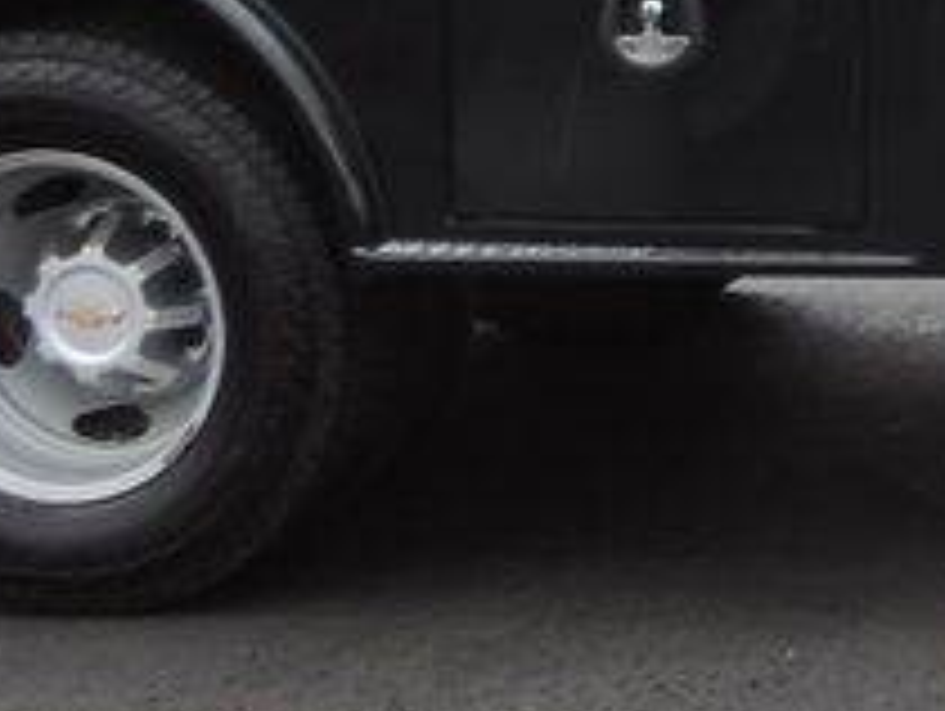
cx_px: 1728
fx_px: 3990
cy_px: -122
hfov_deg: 12.3
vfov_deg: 10.0
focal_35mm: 146
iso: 80
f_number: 3
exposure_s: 1/100
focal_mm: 4.3
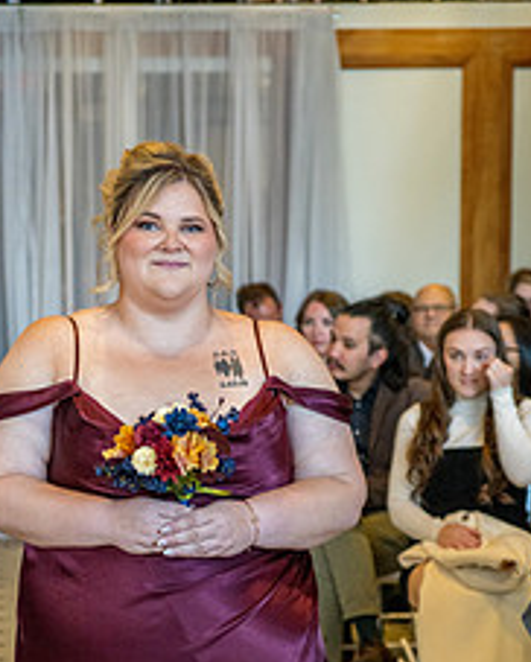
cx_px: 207
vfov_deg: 20.0
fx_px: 1824
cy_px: 650
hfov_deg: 16.5
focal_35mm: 93
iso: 2500
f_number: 2.8
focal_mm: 50
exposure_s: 1/200
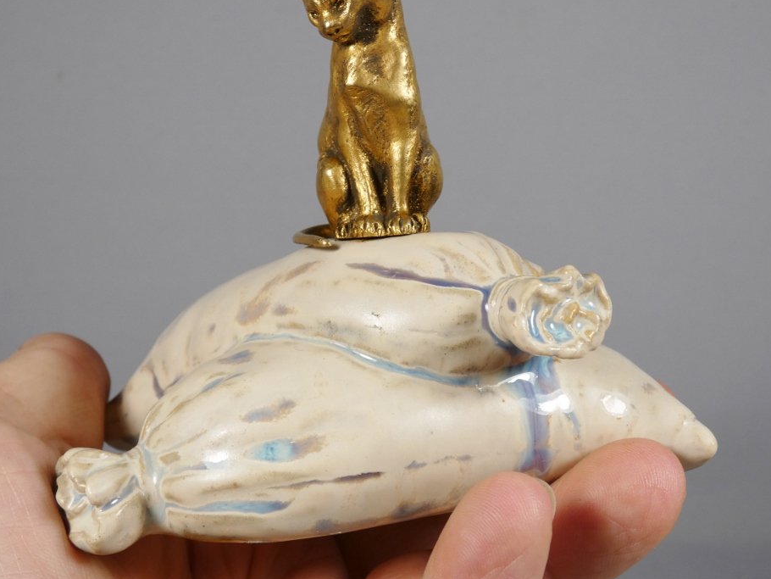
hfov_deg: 35.5
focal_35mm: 54
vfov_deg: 27.0
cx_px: 403
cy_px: 263
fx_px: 1203
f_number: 3.8
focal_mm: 8.6
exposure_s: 1/125
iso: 80
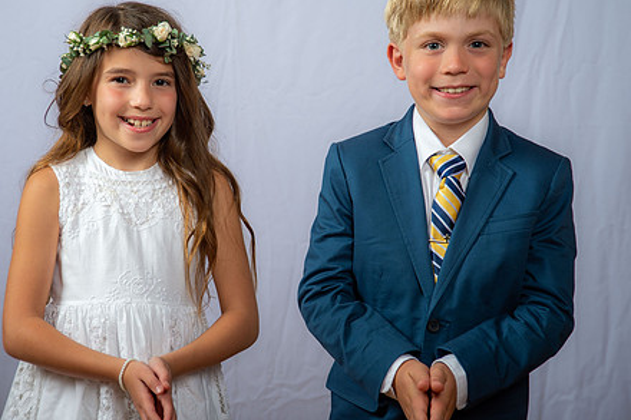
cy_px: 205
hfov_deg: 21.4
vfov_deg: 14.4
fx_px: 1664
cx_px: 255
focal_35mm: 95
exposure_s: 1/200
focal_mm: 72
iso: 250
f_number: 5.6
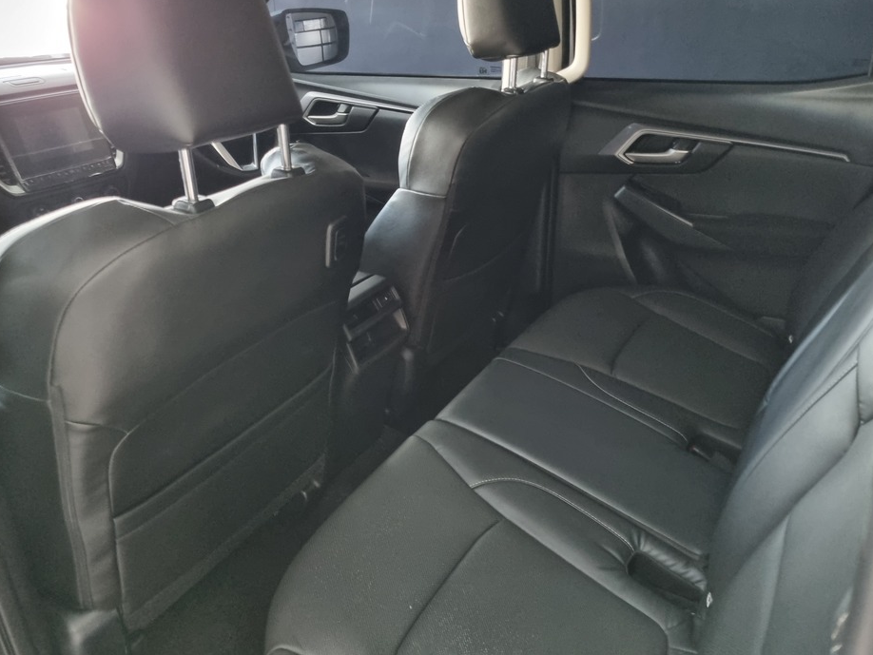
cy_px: 291
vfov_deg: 48.2
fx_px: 732
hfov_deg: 61.6
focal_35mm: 29
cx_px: 436
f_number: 1.8
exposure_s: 1/25
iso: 800
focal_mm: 5.4
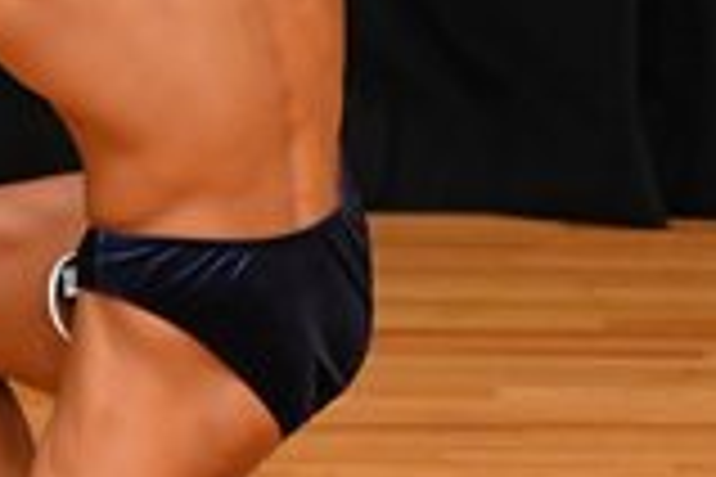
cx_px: 358
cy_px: 36
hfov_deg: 1.5
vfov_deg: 1.0
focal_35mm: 1386
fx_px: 27564
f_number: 5.6
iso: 3200
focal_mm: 190
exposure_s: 1/400
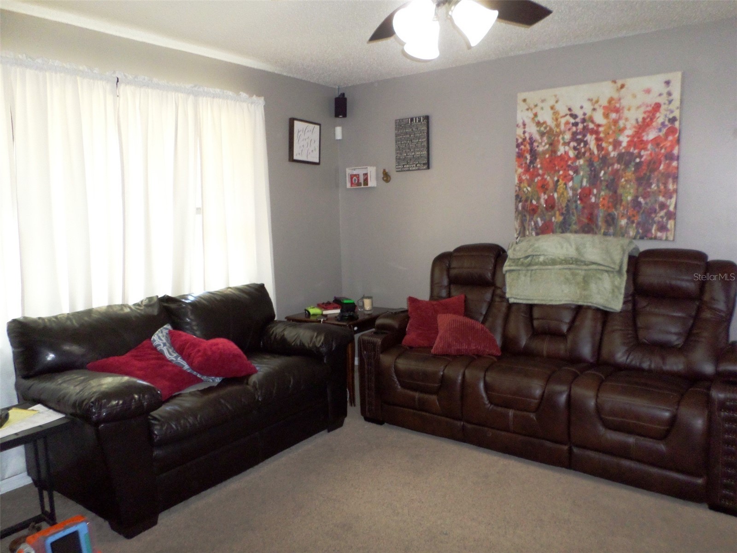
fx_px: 532
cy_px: 276
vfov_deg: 54.9
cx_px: 368
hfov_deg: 69.4
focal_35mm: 25
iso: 200
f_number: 2.5
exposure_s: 1/30
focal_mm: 4.5
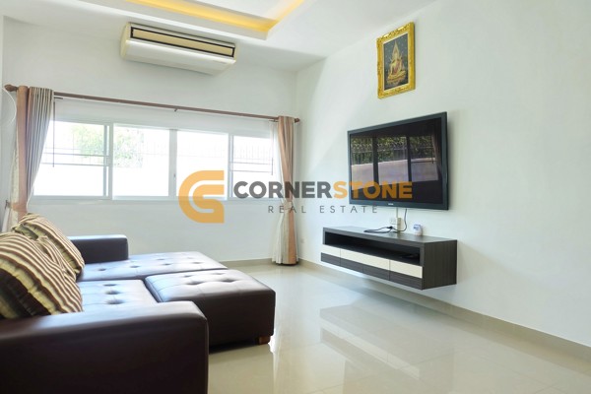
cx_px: 296
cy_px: 197
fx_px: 394
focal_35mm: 24
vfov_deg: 53.1
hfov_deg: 73.7
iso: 200
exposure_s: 1/50
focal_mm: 16
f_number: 3.5
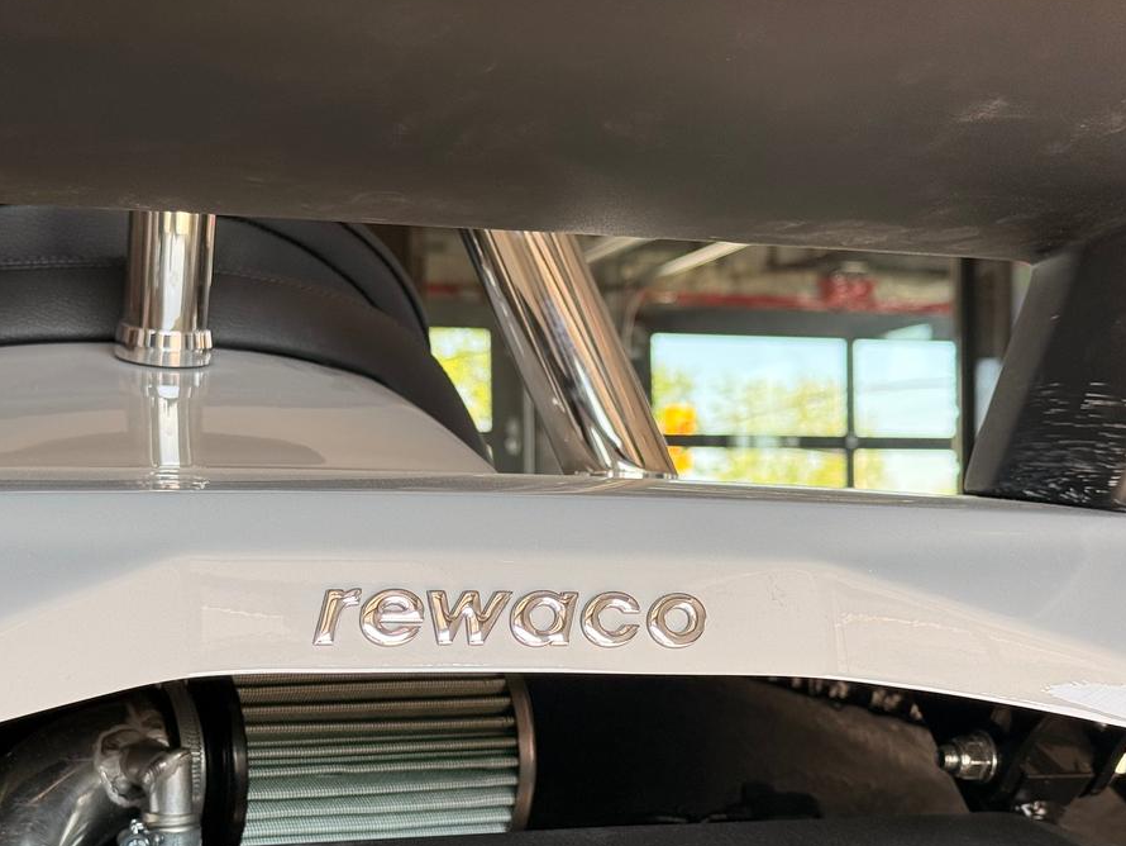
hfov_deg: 28.0
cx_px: 402
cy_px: 590
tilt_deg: +1.4
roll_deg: +0.5
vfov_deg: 21.2
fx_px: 2245
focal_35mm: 69
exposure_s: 1/289
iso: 64
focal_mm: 6.76
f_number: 1.78
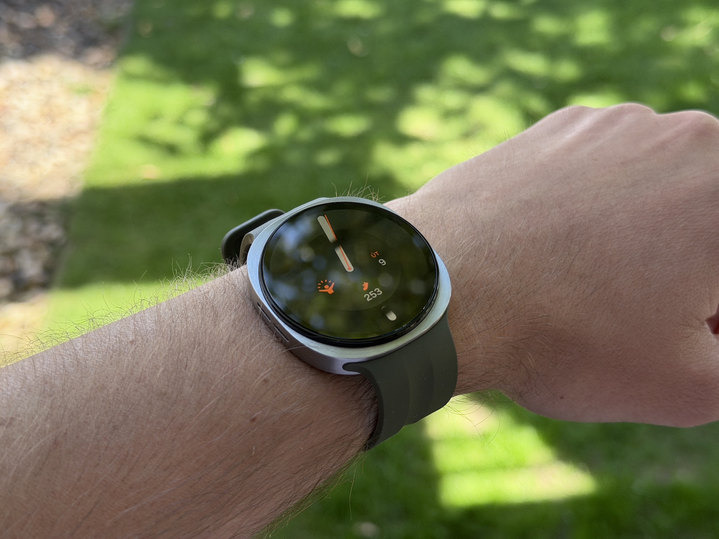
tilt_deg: -36.9
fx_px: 997
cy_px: 270
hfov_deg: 39.7
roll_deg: +4.0
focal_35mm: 48
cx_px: 360
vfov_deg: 30.3
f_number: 1.78
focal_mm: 6.76
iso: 80
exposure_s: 1/484
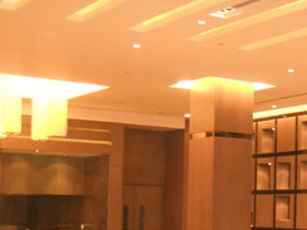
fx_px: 745
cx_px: 299
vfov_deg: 17.1
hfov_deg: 22.5
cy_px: 234
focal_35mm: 84
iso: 640
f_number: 3.1
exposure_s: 1/30
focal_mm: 6.72
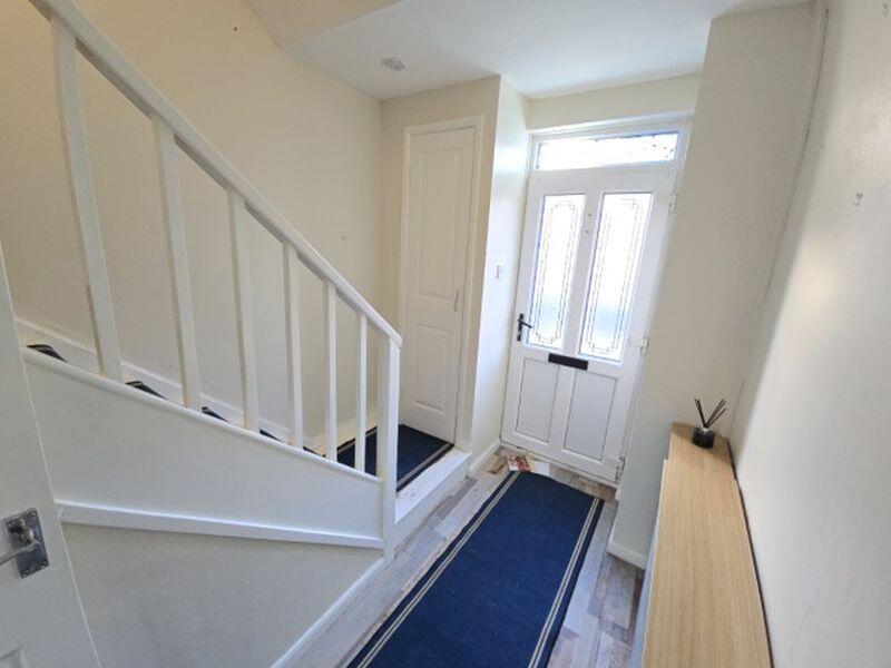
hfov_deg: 106.2
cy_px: 334
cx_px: 446
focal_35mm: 13
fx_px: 335
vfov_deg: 89.9
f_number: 2.2
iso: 200
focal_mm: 2.2
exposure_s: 1/50
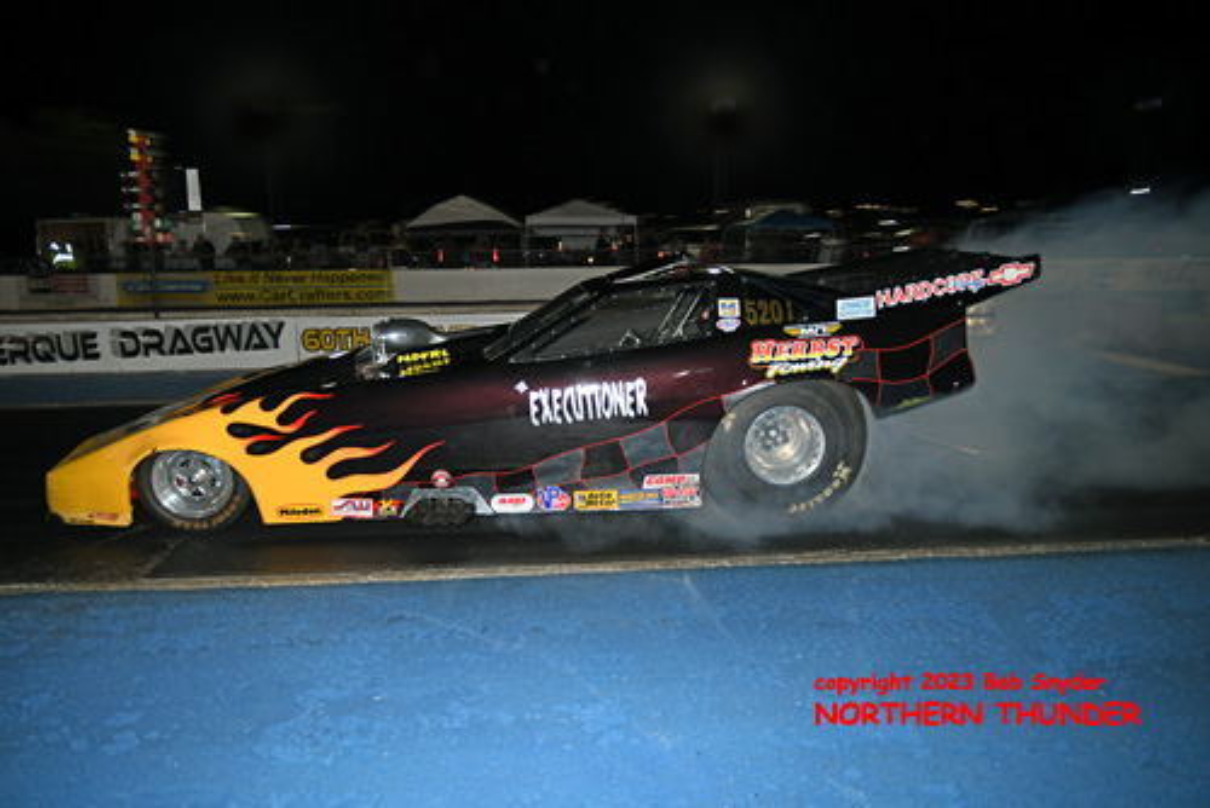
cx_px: 605
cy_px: 404
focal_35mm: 24
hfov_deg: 73.7
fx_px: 807
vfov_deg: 53.2
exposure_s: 1/200
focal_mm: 16
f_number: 2.8
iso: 320
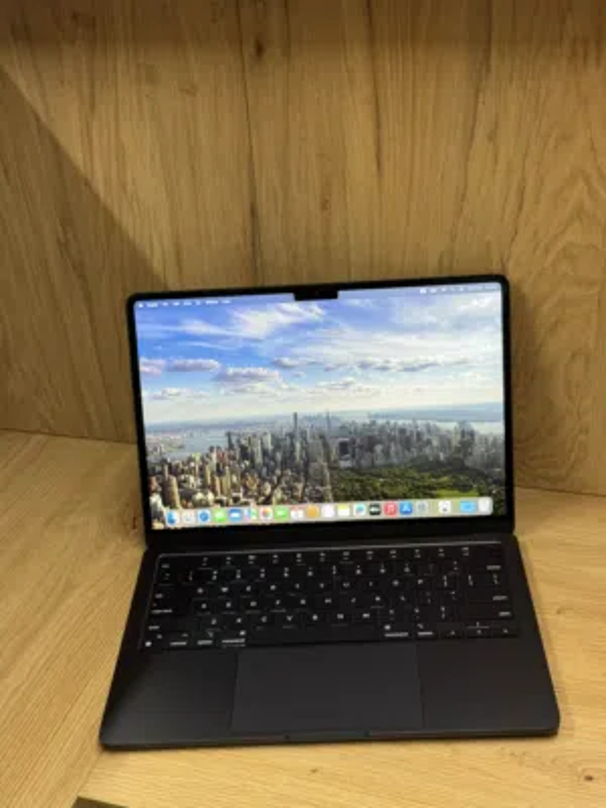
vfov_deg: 39.7
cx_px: 303
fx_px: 1120
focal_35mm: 48
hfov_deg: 30.3
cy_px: 404
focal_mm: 6.76
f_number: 1.78
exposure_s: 1/60
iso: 125
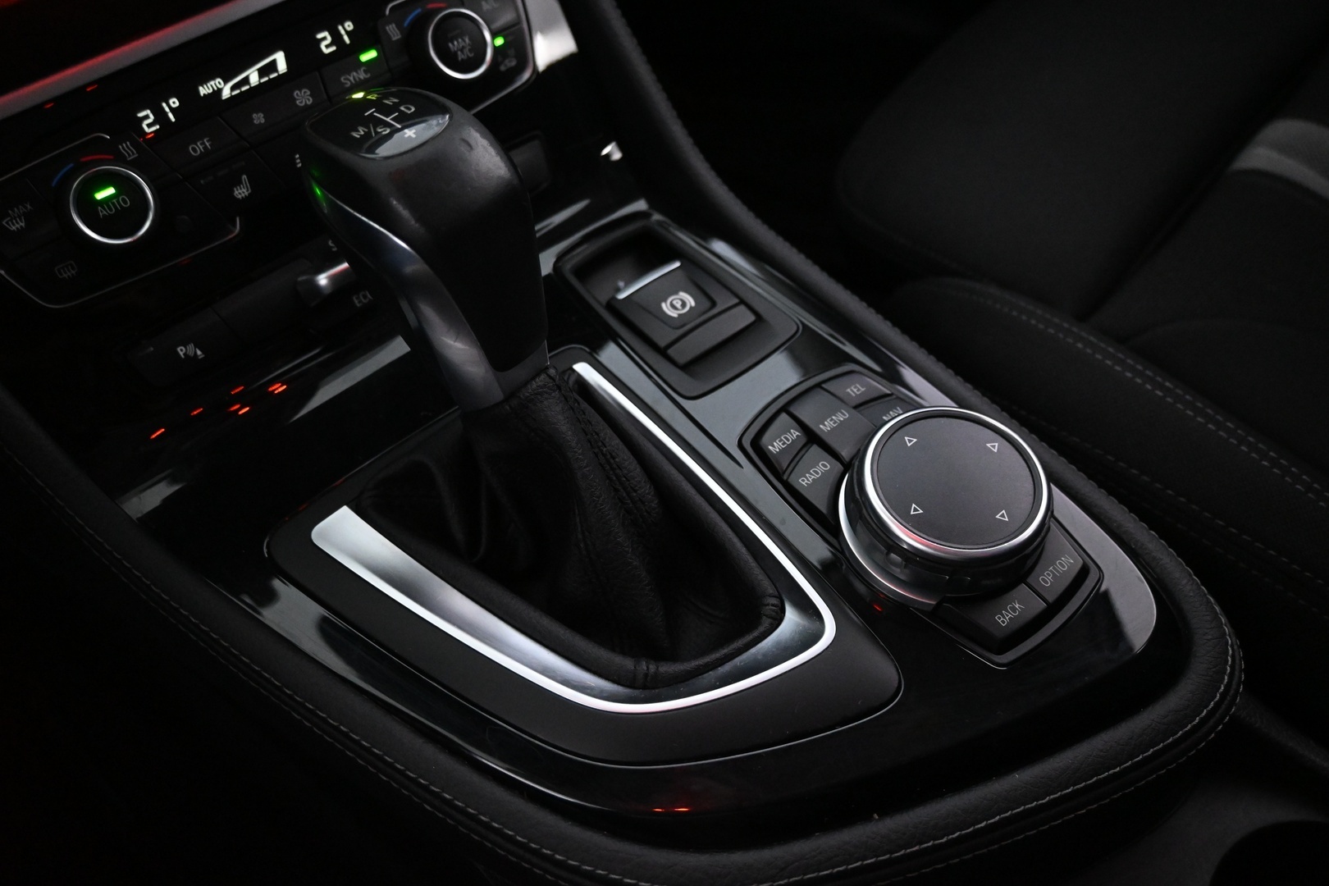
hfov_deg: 60.7
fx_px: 1135
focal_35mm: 31
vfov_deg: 42.6
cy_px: 443
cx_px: 664
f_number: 3.8
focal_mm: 20.5
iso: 5000
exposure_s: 1/30
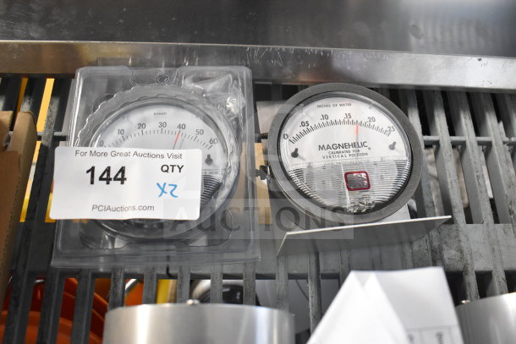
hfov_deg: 57.2
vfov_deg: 40.0
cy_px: 172
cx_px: 258
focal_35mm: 33
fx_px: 473
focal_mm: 22
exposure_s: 1/30
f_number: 3.8
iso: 2200
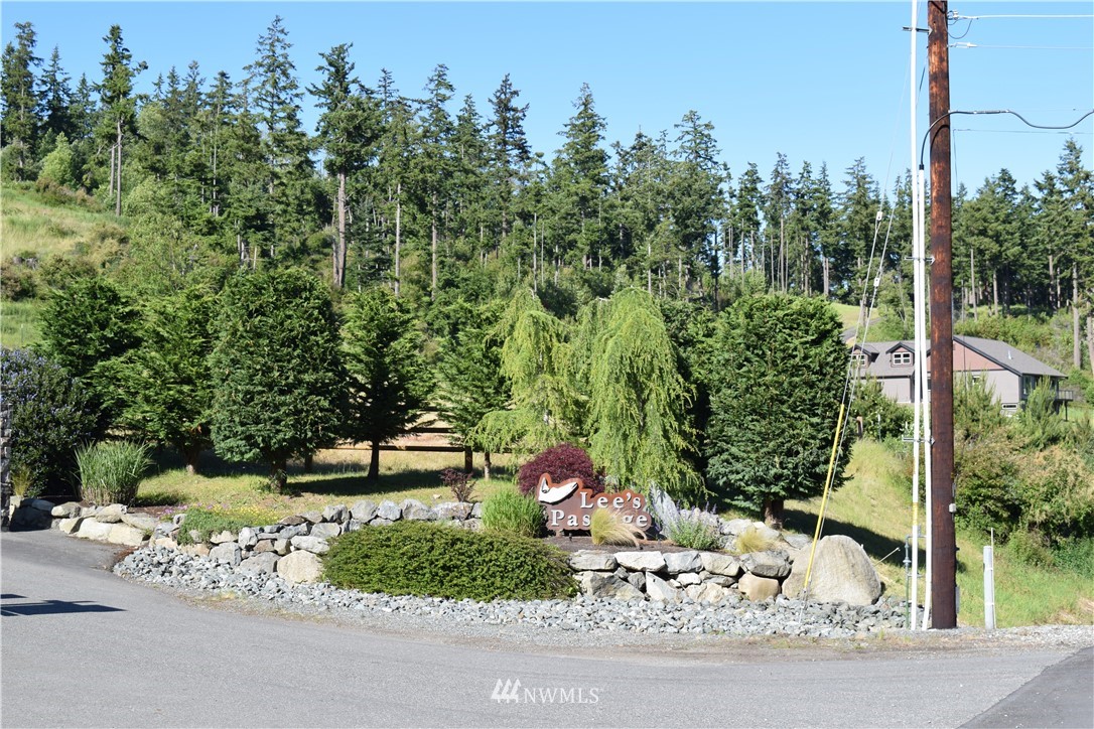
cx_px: 547
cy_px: 364
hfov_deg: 38.9
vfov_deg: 26.5
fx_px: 1550
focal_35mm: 51
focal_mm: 34
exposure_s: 1/320
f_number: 8
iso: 200
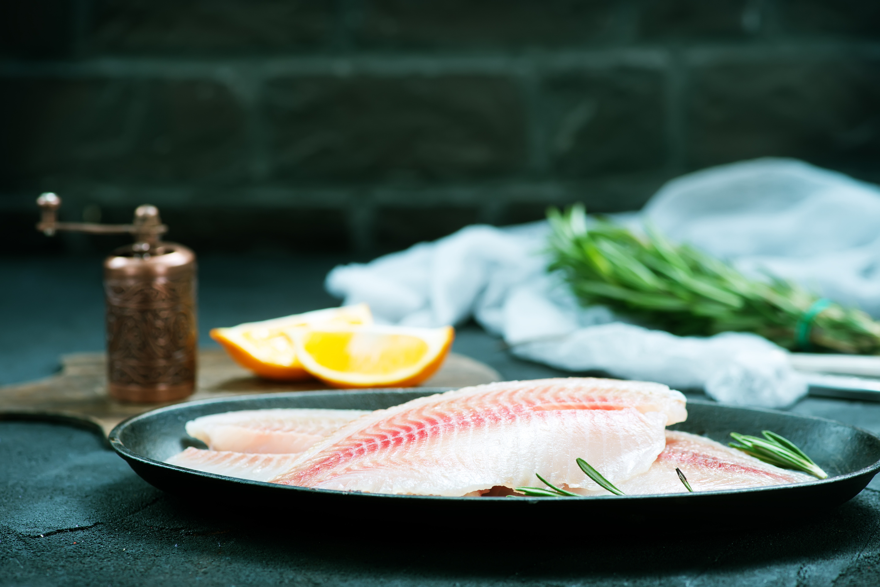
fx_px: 2567
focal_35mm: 105
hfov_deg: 19.5
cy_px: 294
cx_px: 440
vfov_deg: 13.0
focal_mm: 105
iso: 100
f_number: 7.1
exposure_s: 1/250
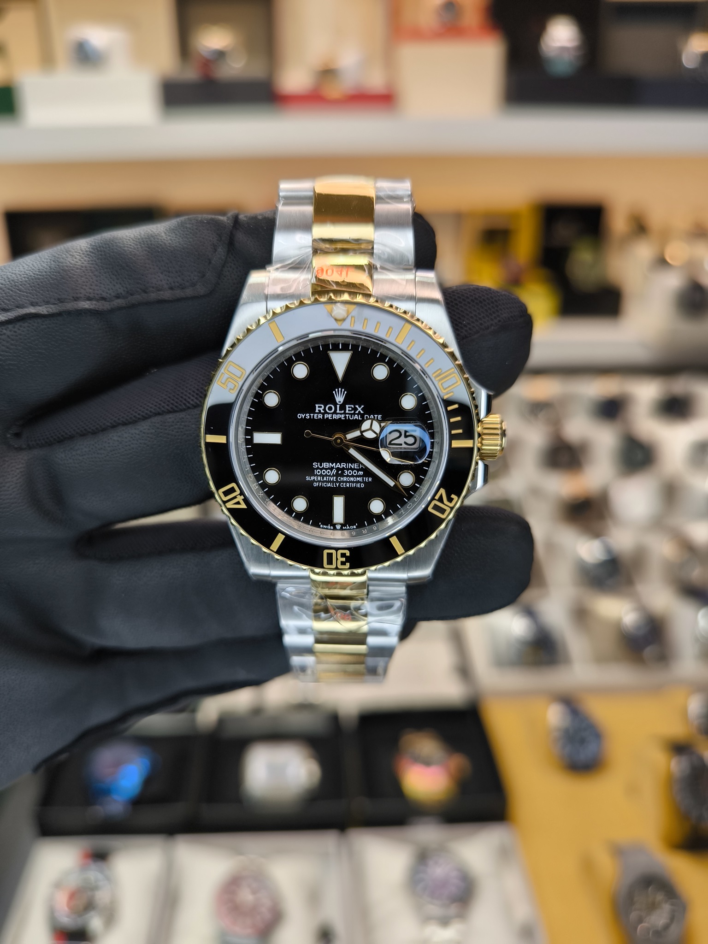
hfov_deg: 56.8
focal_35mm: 24
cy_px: 472
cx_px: 354
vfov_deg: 71.6
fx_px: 654
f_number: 1.9
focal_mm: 6.92
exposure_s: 1/125
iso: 50
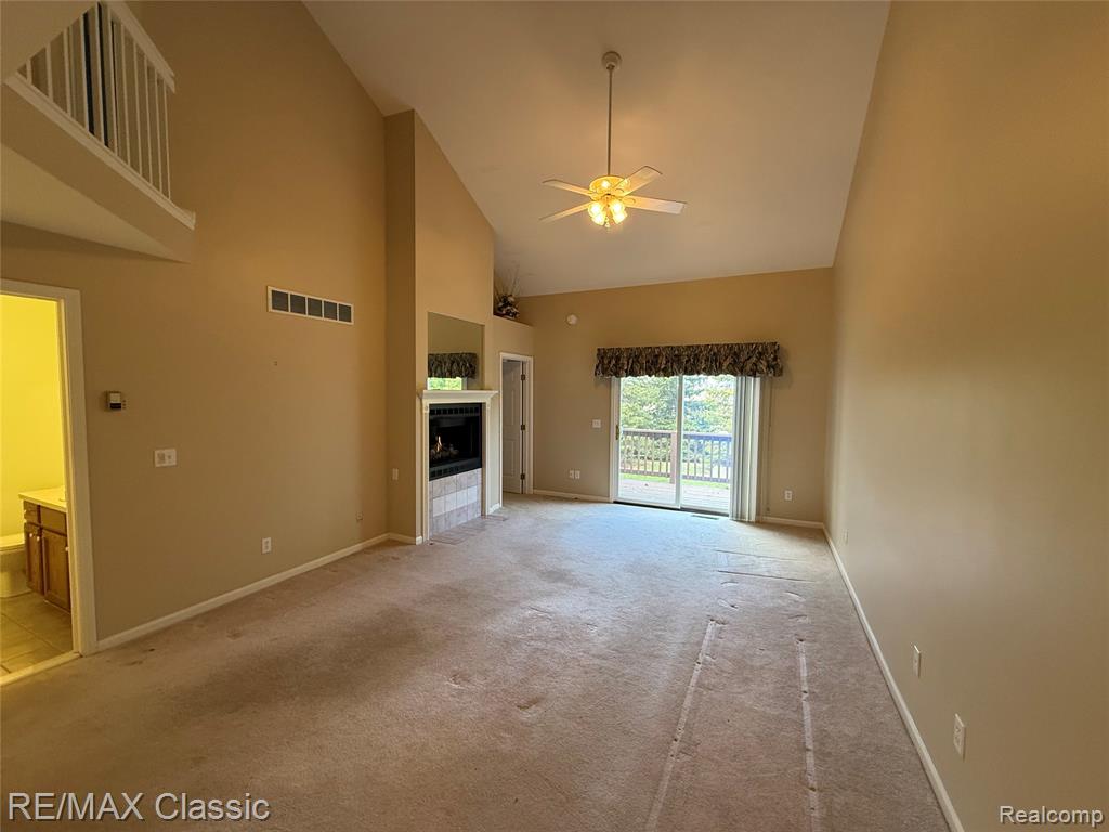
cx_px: 554
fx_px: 449
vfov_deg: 85.7
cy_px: 416
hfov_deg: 102.1
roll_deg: -1.1
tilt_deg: -2.0
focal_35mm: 14
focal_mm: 2.22
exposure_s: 1/120
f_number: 2.2
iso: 200
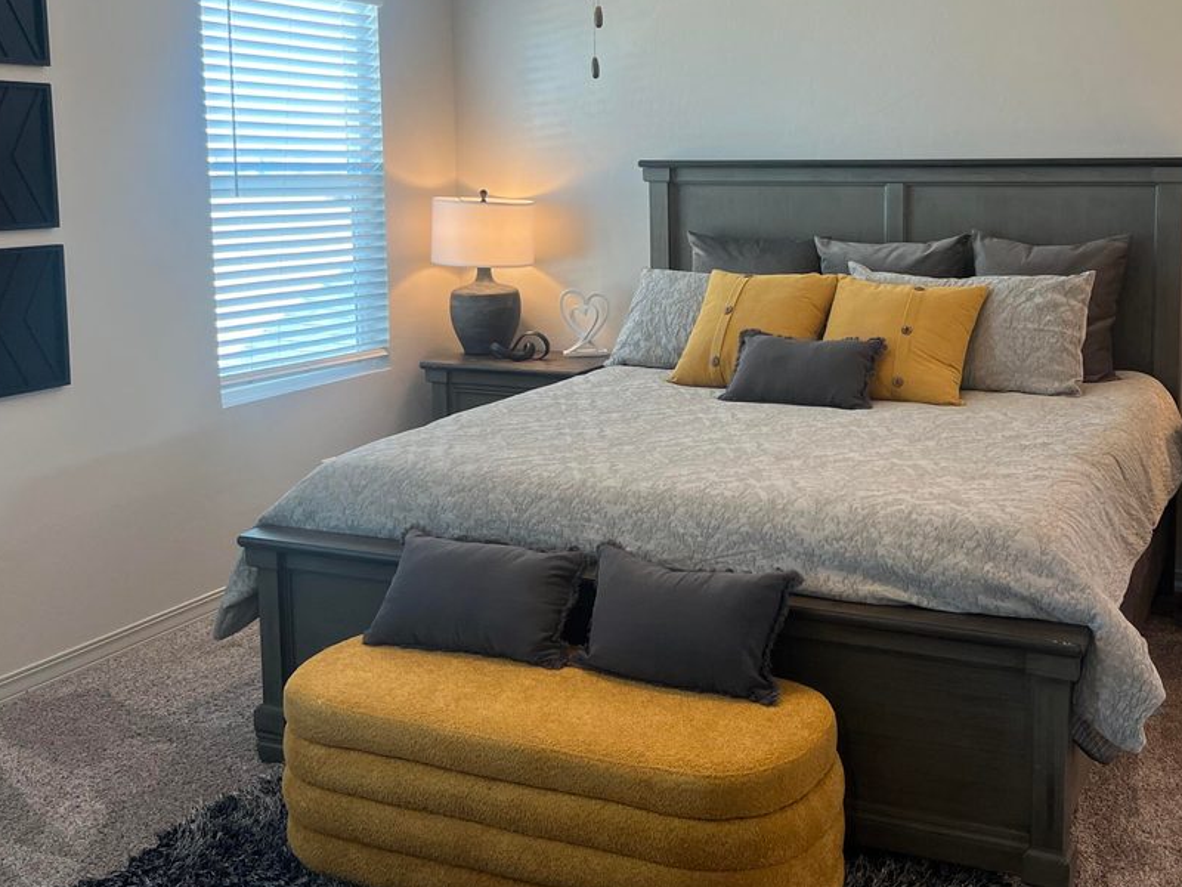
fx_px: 1332
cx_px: 761
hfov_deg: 47.3
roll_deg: +0.2
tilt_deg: -6.5
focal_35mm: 39
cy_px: 316
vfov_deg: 36.5
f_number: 1.5
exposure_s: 1/120
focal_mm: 5.7
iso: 100
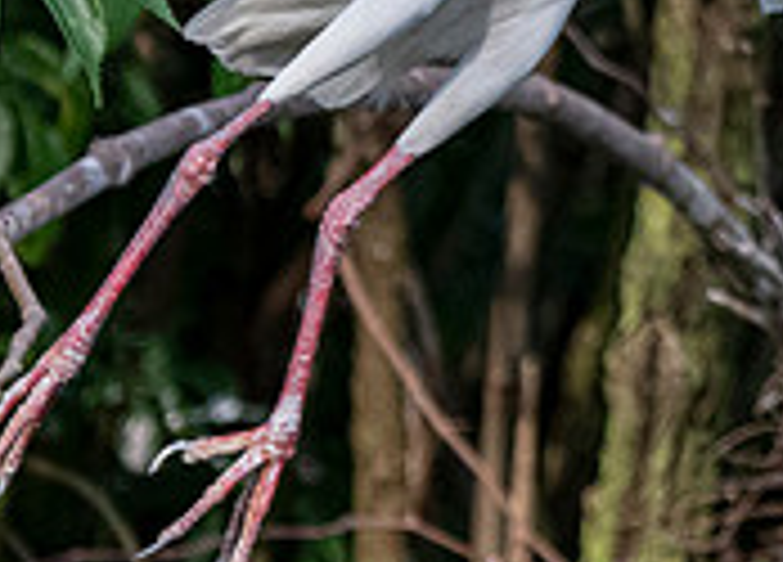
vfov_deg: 1.0
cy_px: -420
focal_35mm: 1385
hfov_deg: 1.5
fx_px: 30859
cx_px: 1556
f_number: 5.6
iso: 2000
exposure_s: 1/2000
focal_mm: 260
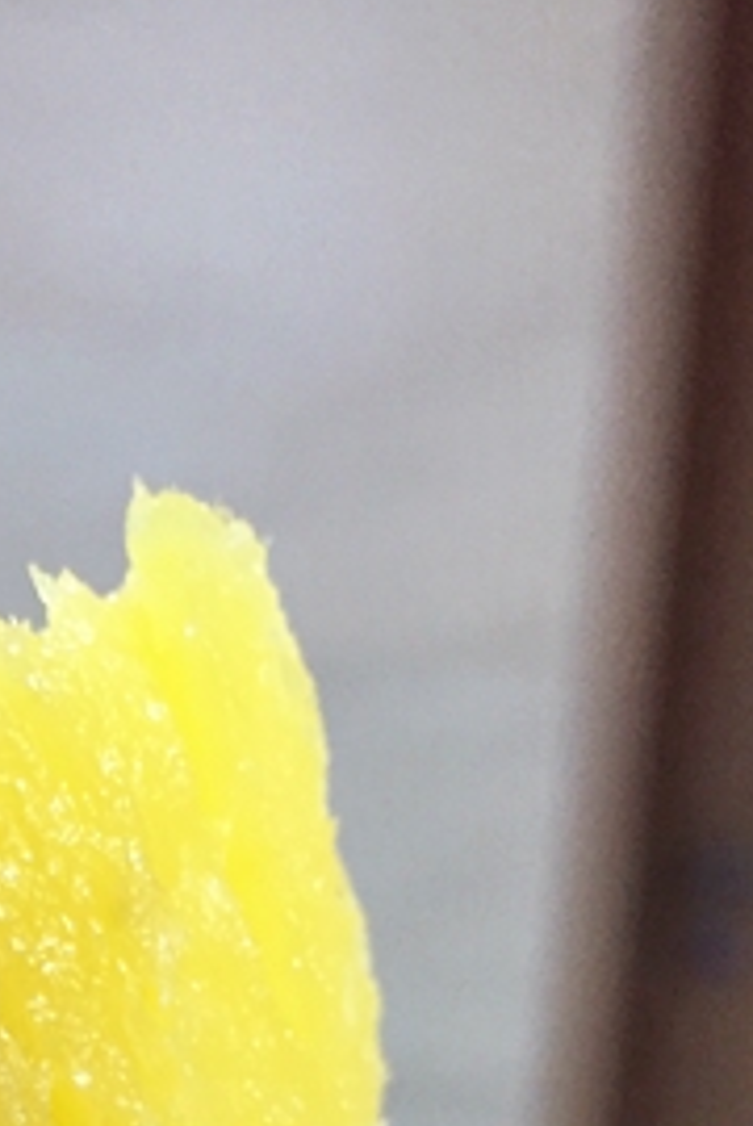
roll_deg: -3.8
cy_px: 1419
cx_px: -36
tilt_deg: -12.1
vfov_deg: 22.0
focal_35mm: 84
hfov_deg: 15.9
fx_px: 2629
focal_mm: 4.15
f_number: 2.2
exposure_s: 1/30
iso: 160
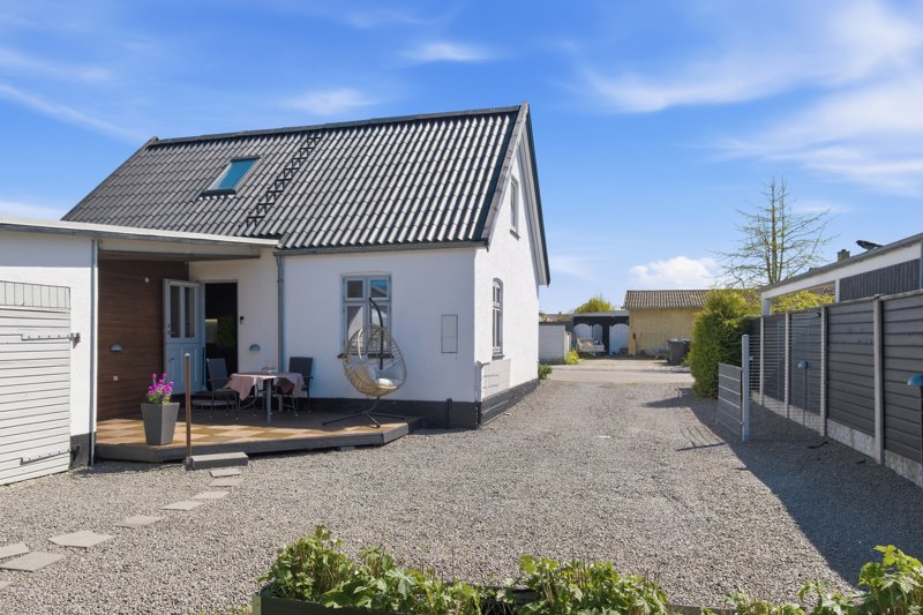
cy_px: 308
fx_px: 590
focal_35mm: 23
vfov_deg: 55.1
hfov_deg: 76.1
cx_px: 462
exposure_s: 1/500
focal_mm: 15.1
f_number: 8
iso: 200
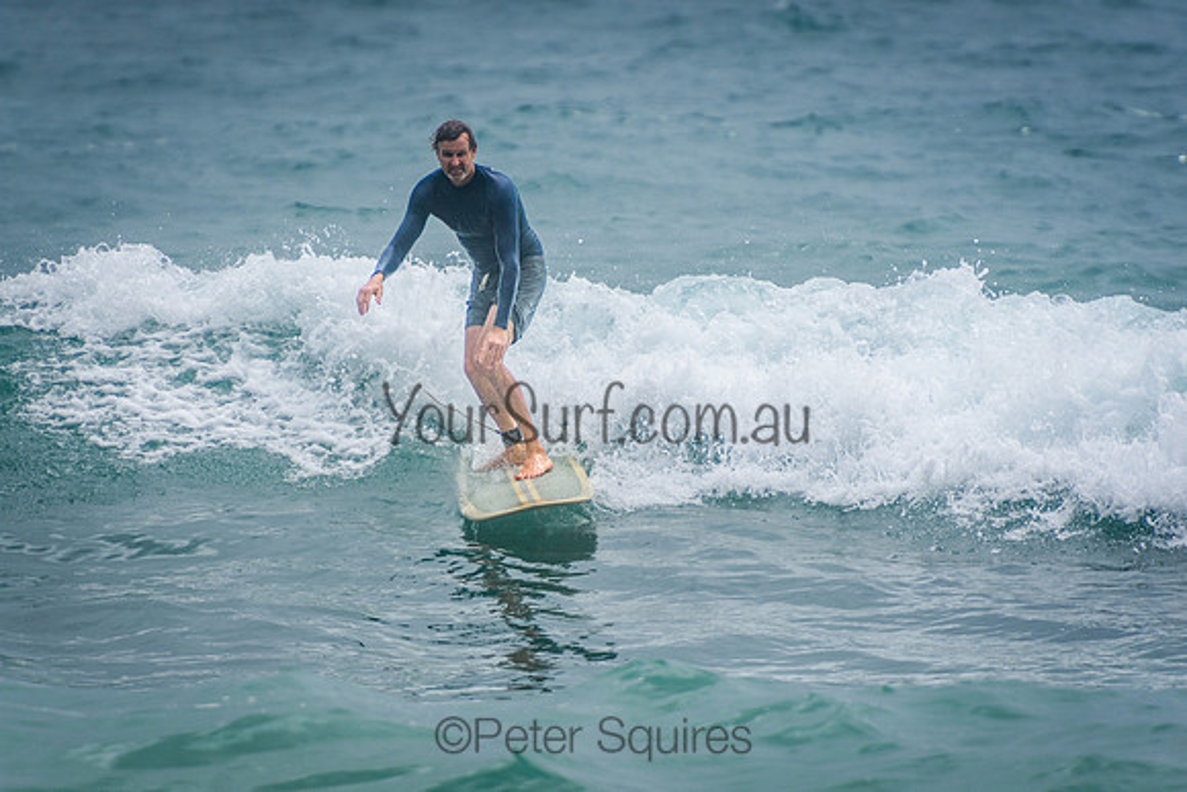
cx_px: 594
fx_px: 19787
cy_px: 396
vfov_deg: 2.3
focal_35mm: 600
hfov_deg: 3.4
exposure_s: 1/2000
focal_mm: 400
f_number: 5.6
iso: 360
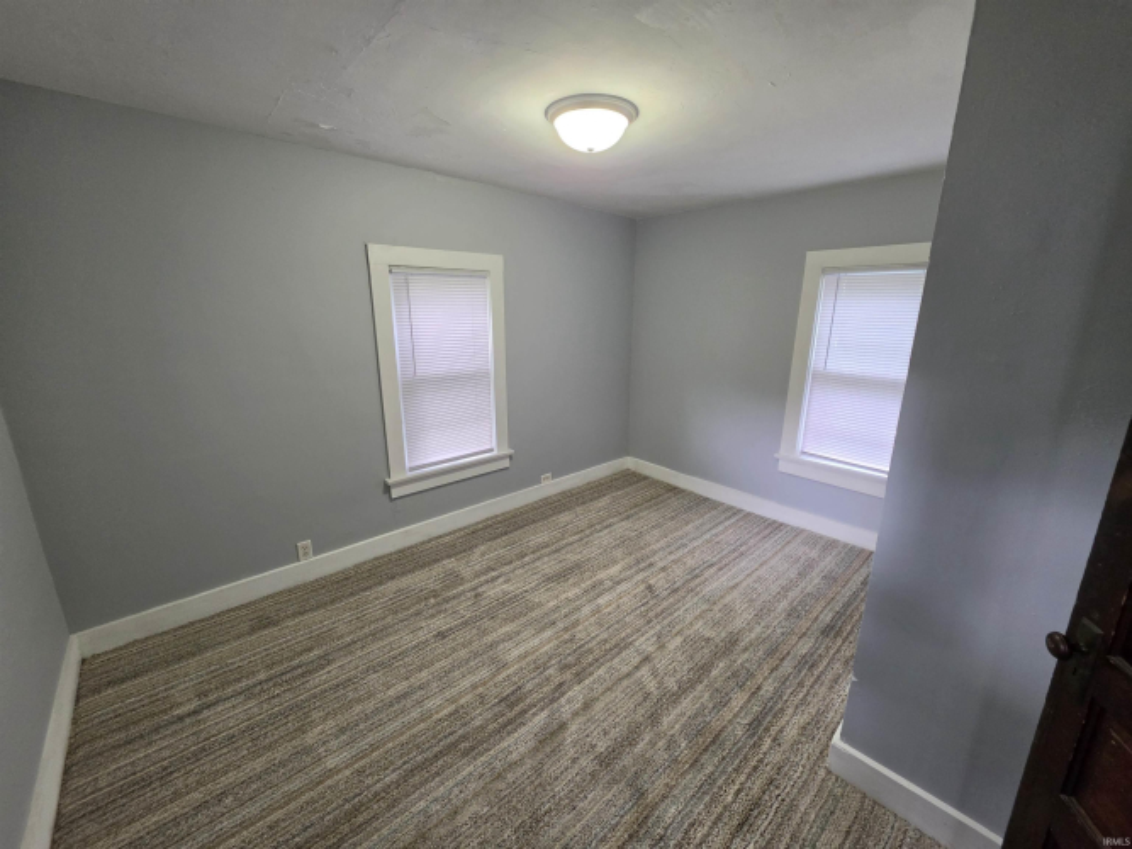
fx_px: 425
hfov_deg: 106.2
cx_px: 566
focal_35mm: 13
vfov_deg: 89.9
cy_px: 424
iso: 200
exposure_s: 1/120
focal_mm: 2.2
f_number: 1.9
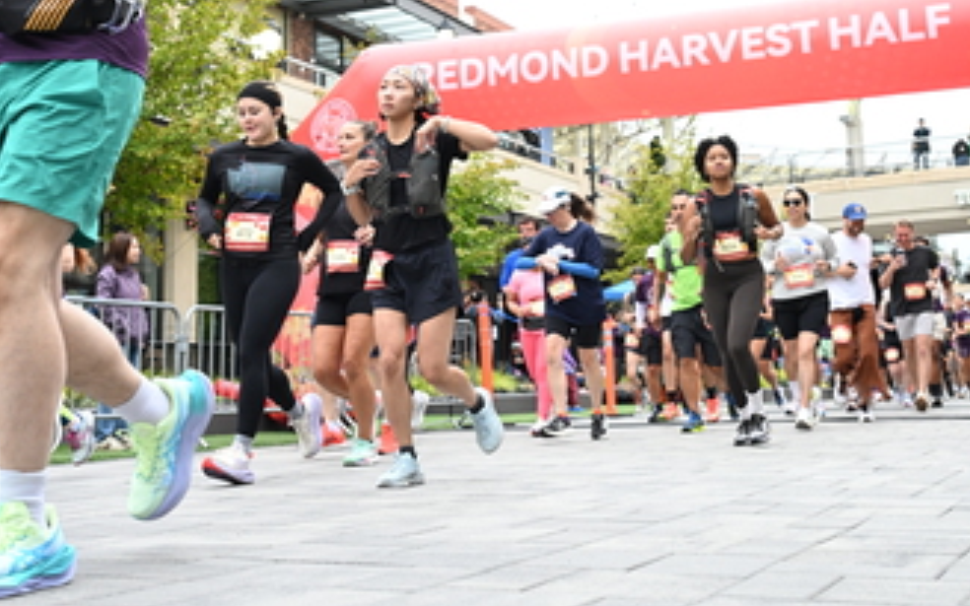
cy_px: 127
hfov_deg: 38.2
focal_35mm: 53
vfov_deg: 24.1
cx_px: 510
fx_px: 1401
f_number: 4
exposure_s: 1/640
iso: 2000
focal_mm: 31
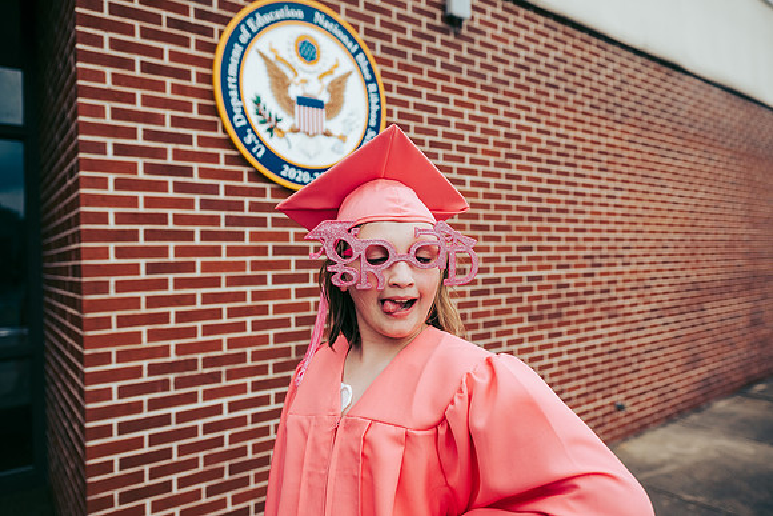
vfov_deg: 53.2
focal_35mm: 24
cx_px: 386
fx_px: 515
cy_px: 258
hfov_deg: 73.7
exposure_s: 1/320
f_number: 2.8
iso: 320
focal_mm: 24
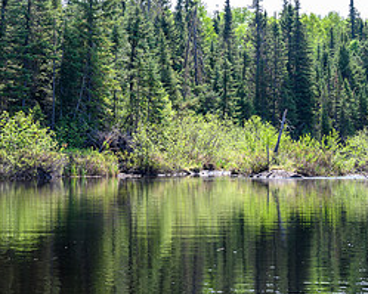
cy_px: 113
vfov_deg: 16.7
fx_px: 1002
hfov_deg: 20.7
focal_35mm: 92
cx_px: 115
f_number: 8
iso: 100
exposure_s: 1/125
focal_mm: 42
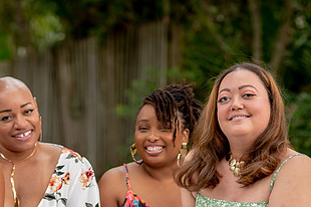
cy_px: 178
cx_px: 102
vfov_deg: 5.9
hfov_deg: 8.9
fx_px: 1993
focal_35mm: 231
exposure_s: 1/250
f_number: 3.5
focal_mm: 85
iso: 100
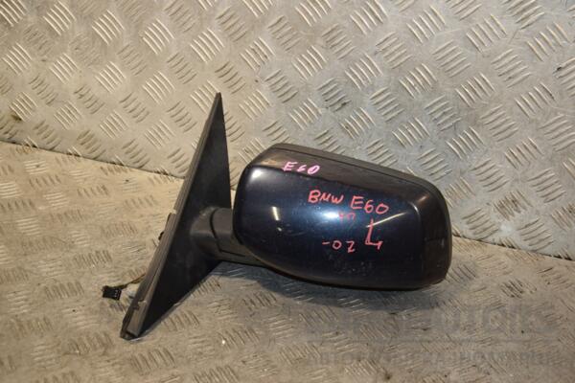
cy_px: 192
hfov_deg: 33.4
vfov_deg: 22.6
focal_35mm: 60
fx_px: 958
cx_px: 288
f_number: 4.8
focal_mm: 40
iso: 800
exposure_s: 1/200
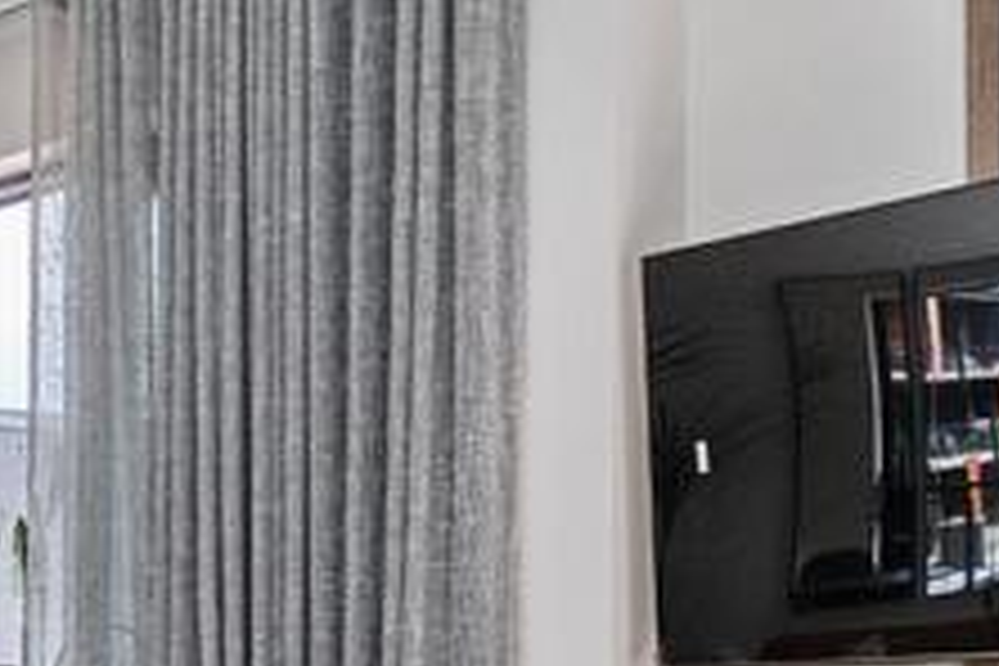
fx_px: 1498
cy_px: 754
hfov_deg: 34.0
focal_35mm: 54
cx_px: 27
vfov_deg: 23.4
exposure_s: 1/200
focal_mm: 10
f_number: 8
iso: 800
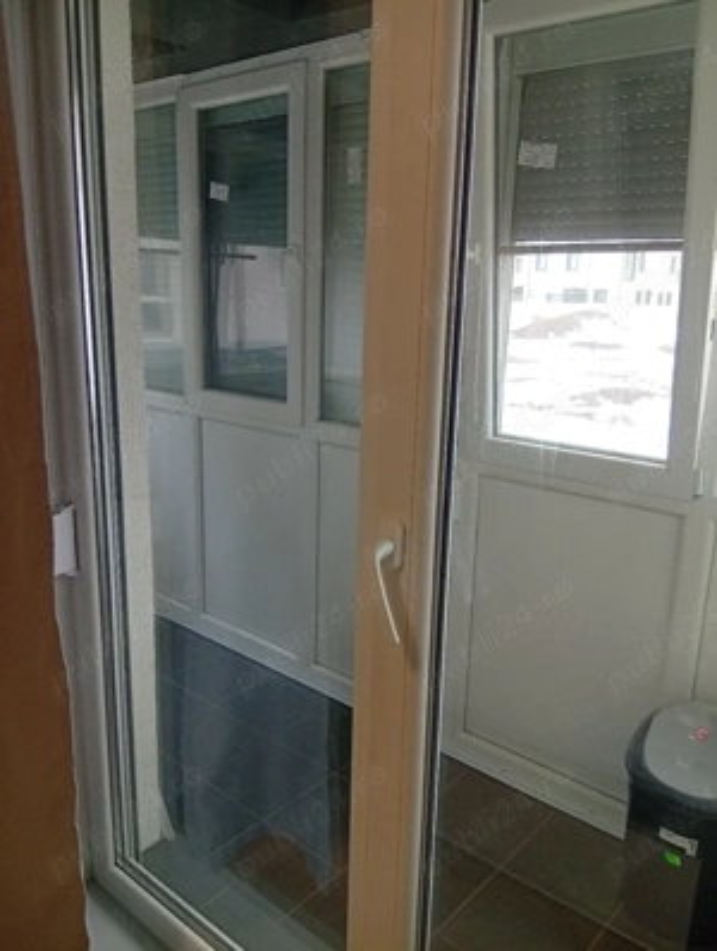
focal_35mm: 27
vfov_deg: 65.2
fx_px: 743
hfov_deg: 51.5
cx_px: 358
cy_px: 476
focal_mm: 3.84
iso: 100
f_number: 1.8
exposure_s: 1/50.3
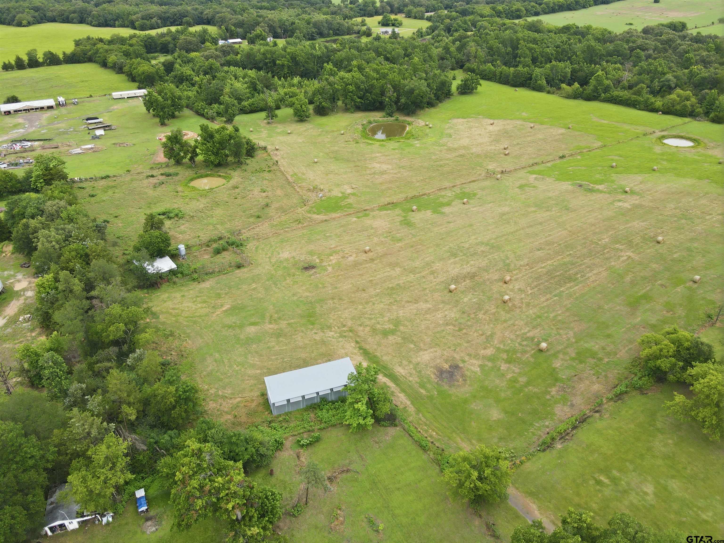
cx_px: 362
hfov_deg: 71.6
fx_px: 502
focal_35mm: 24
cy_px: 272
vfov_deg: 56.8
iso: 100
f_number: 2.8
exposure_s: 1/180
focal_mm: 4.5
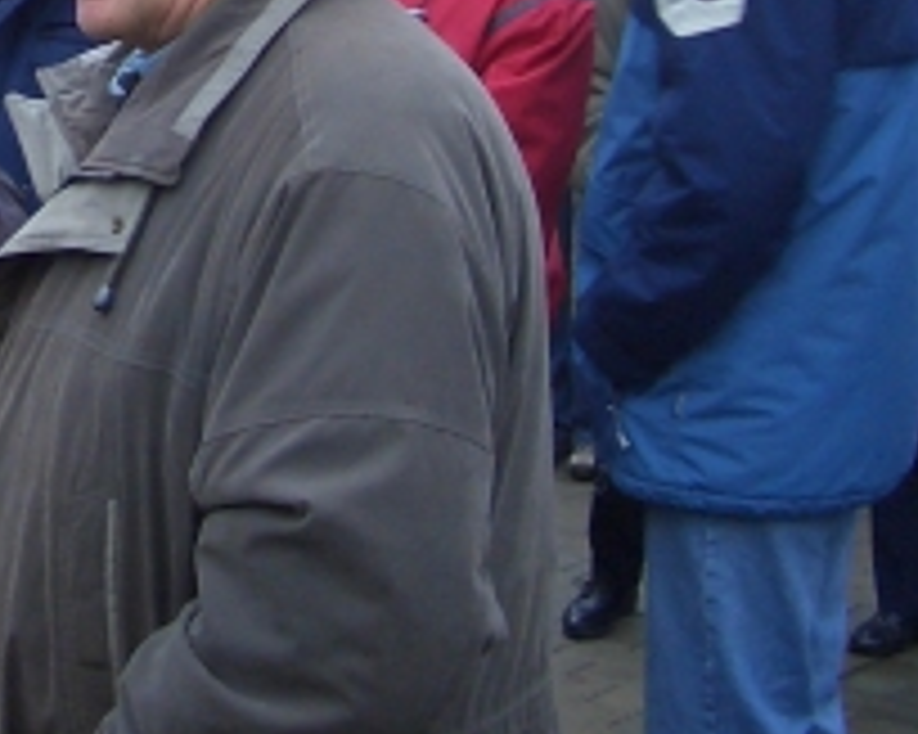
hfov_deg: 17.2
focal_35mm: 107
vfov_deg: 14.0
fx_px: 2906
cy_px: -108
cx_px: -144
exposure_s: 1/50
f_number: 2.6
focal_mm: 5.8
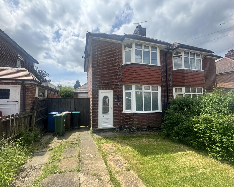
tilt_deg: +3.2
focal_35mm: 15
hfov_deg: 96.7
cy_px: 93
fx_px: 104
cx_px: 112
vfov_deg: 84.0
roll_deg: -0.2
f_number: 2.2
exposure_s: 1/1160
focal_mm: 2.22
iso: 50
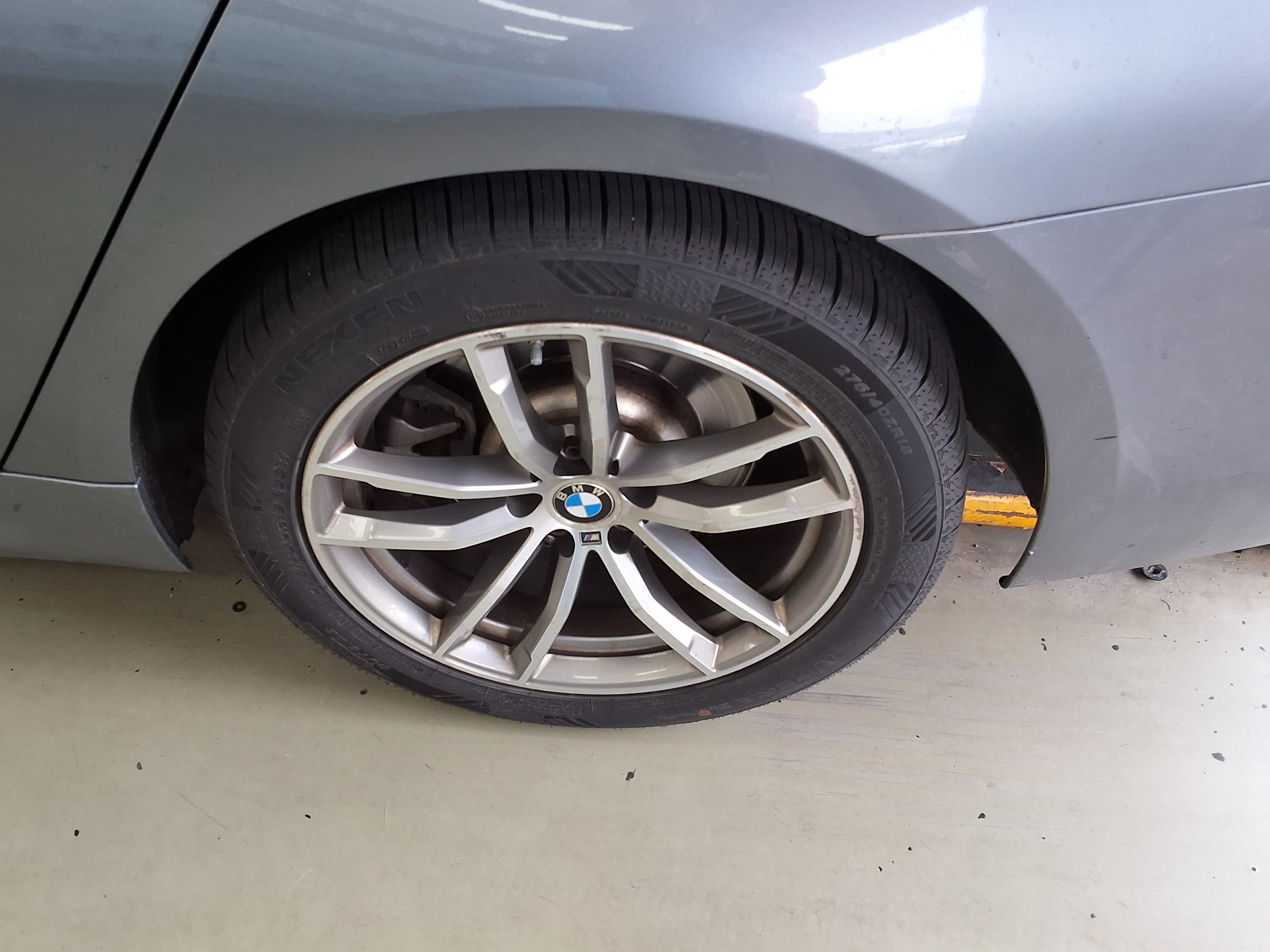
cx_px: 592
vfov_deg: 44.2
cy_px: 489
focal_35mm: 32
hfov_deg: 56.8
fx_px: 1174
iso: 50
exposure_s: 1/120
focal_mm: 2.91
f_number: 1.9
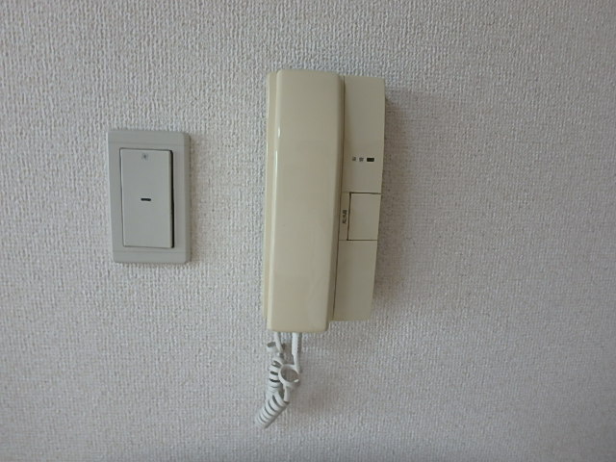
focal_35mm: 21
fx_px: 374
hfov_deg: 79.0
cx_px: 308
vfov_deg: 63.4
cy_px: 231
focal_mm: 3.7
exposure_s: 1/40
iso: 200
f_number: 3.5
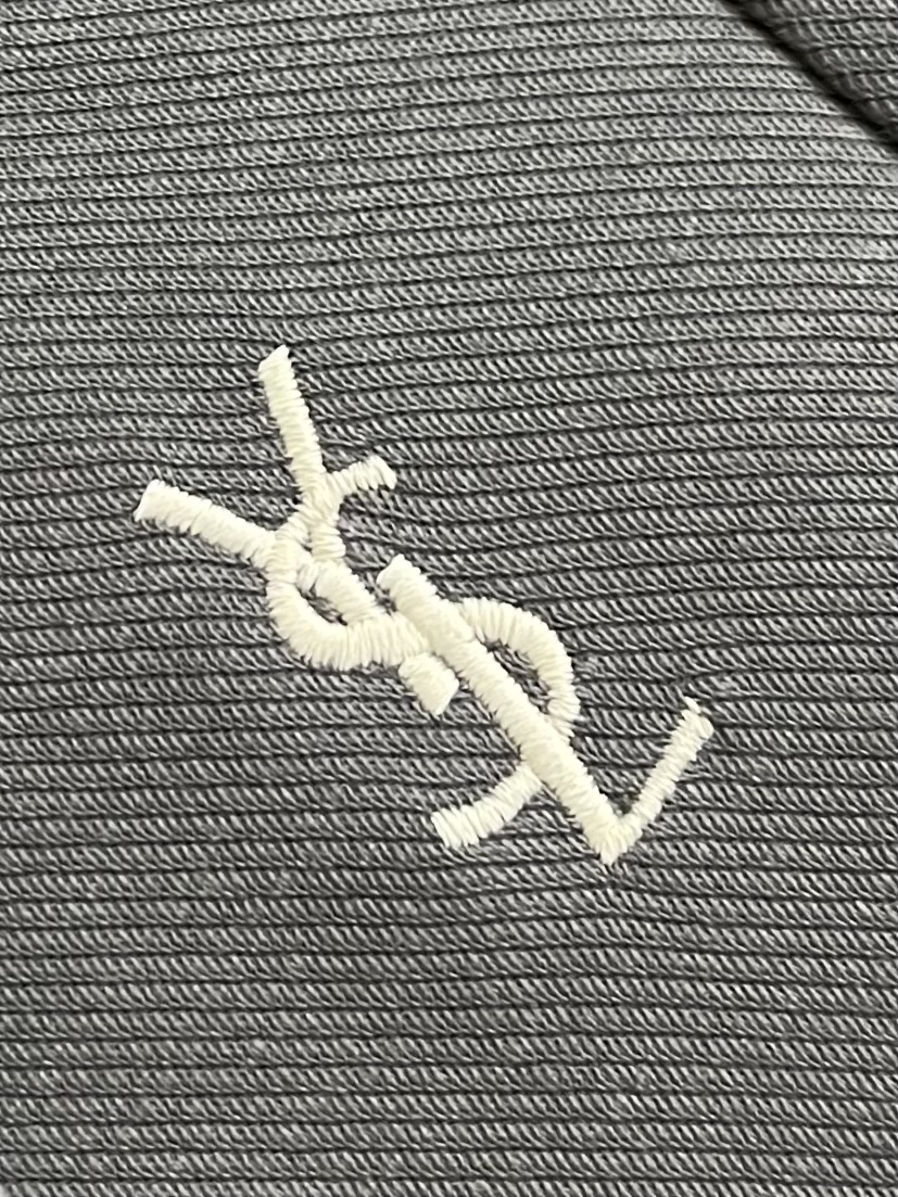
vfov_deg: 67.3
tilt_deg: -13.9
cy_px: 598
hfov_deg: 53.1
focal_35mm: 26
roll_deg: -4.3
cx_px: 449
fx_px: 899
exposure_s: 1/50
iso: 80
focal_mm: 5.1
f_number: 1.6
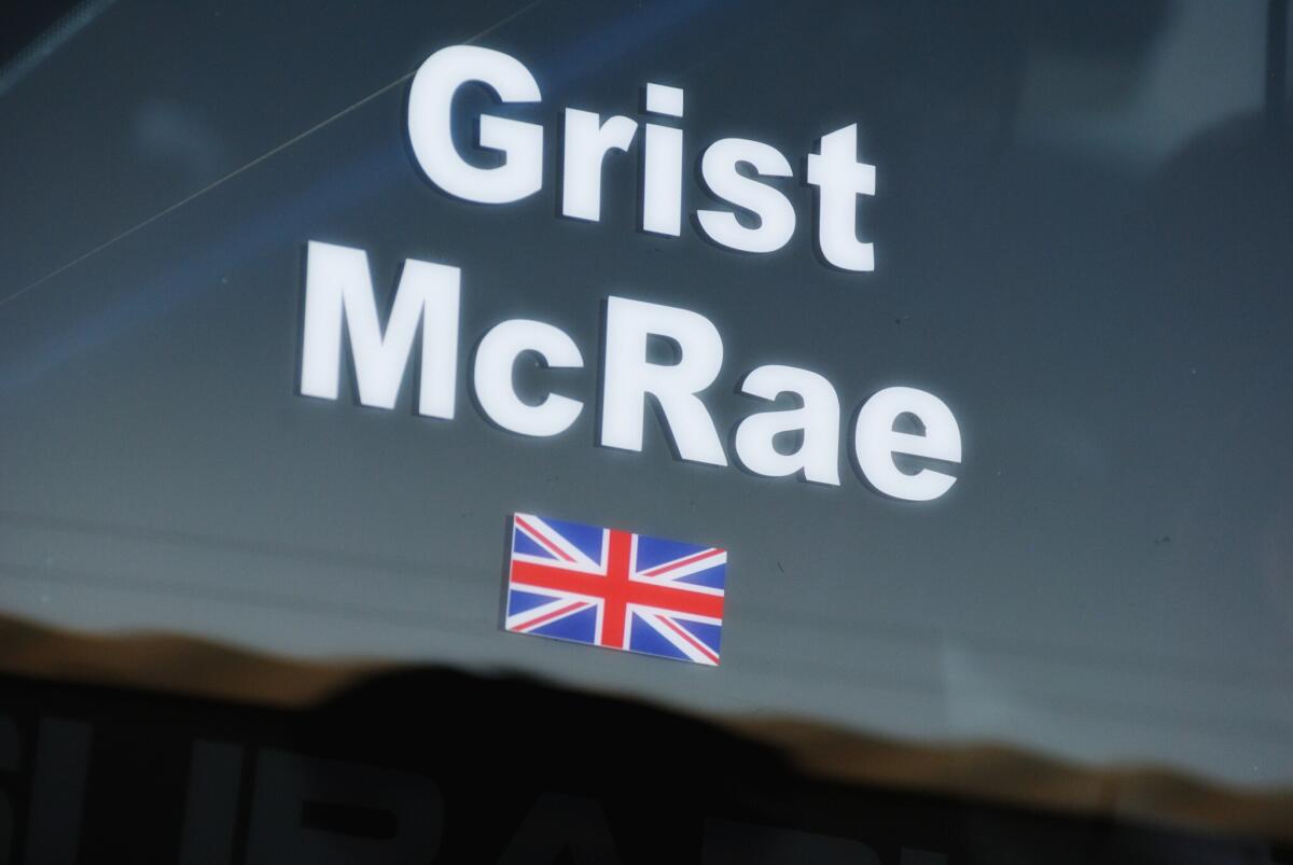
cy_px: 432
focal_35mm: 270
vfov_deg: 5.1
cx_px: 646
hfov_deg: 7.6
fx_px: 9708
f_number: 5
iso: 400
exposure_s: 1/640
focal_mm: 180
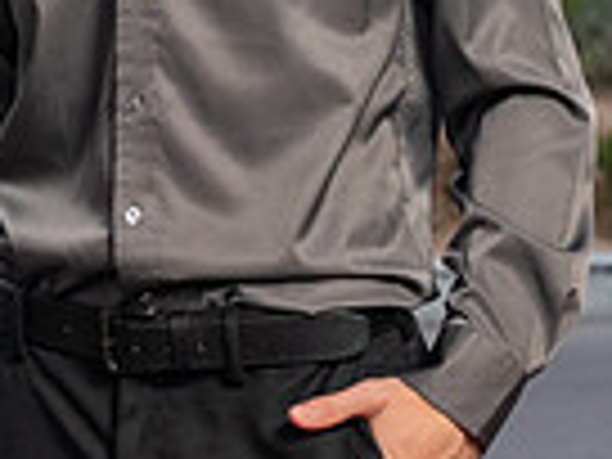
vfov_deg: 5.8
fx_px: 4491
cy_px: -11
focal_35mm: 254
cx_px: -108
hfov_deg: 7.7
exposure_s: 1/80
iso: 800
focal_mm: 62
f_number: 4
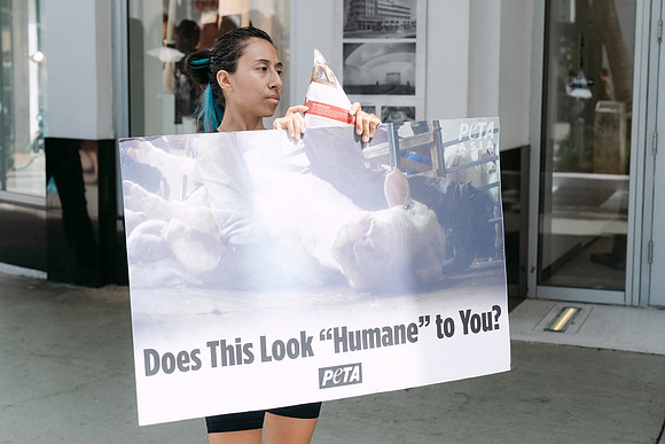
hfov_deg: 29.7
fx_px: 1255
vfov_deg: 20.0
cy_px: 222
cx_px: 332
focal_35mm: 68
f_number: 5.6
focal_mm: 67
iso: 200
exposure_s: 1/400
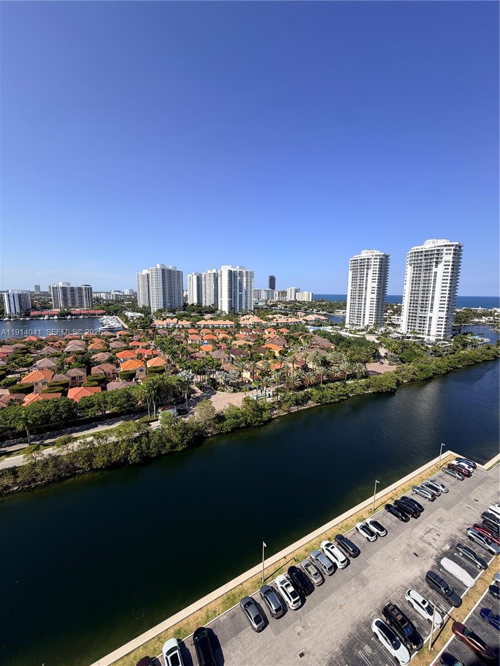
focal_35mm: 14
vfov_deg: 102.1
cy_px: 333
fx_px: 270
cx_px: 250
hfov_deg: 85.7
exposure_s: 1/970
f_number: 2.2
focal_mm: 2.22
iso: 20
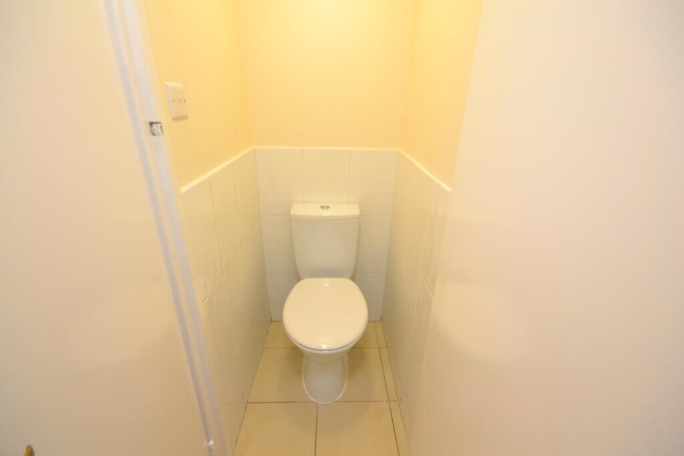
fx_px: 285
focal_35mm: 15
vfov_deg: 77.3
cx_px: 342
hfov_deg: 100.4
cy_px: 228
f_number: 9
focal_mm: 10
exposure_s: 1/10
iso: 1600
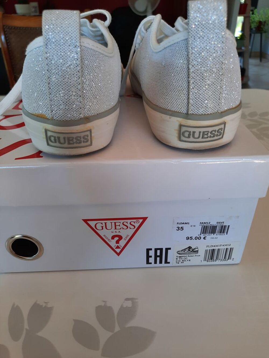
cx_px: 134
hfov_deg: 54.9
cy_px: 179
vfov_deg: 69.4
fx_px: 259
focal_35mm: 25
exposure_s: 1/50
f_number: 2
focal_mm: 4.6
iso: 100
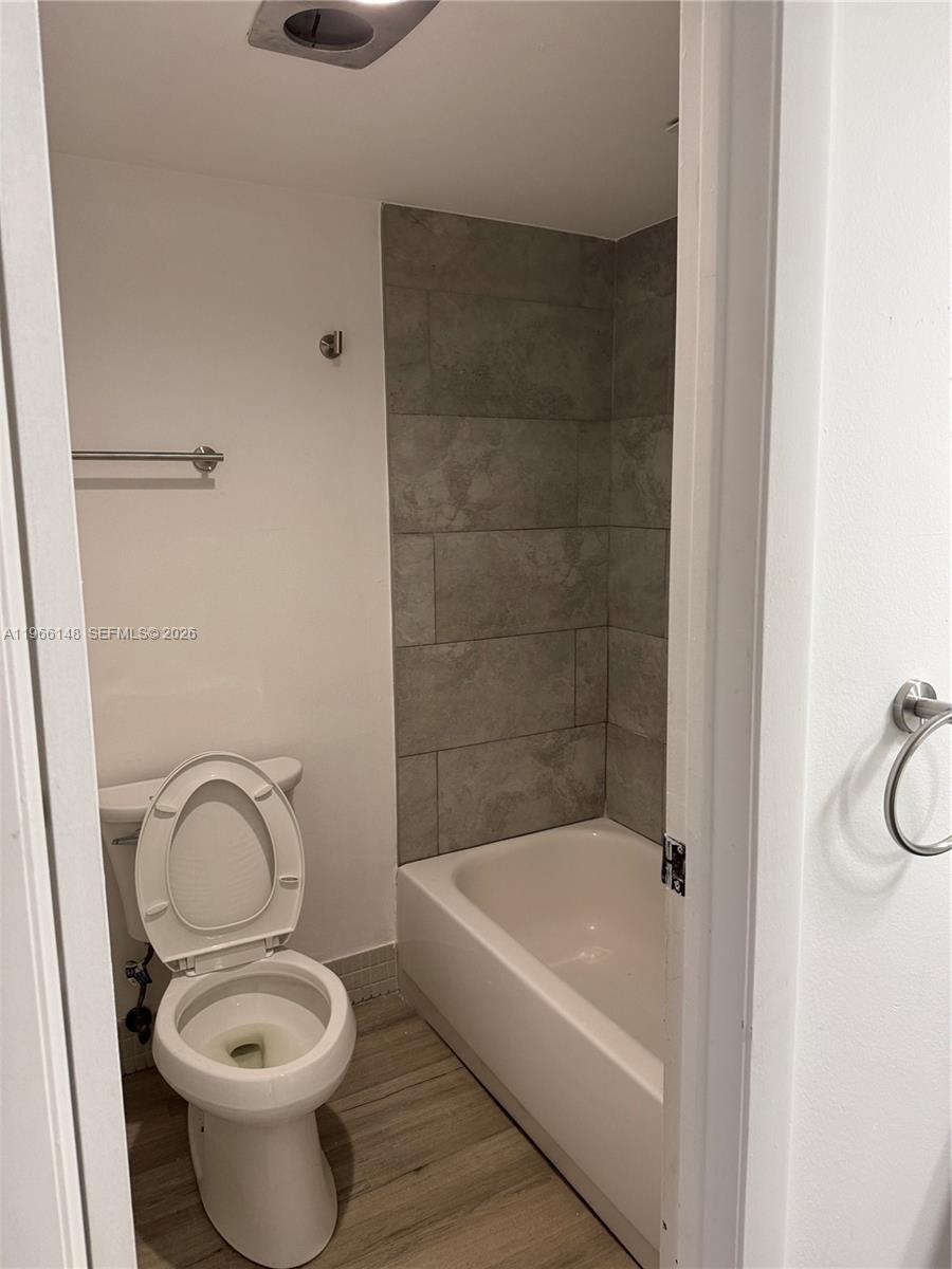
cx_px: 476
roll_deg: -0.2
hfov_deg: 56.8
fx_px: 880
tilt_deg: -10.6
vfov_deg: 71.6
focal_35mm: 24
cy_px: 634
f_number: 1.78
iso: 160
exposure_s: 1/120
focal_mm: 6.76
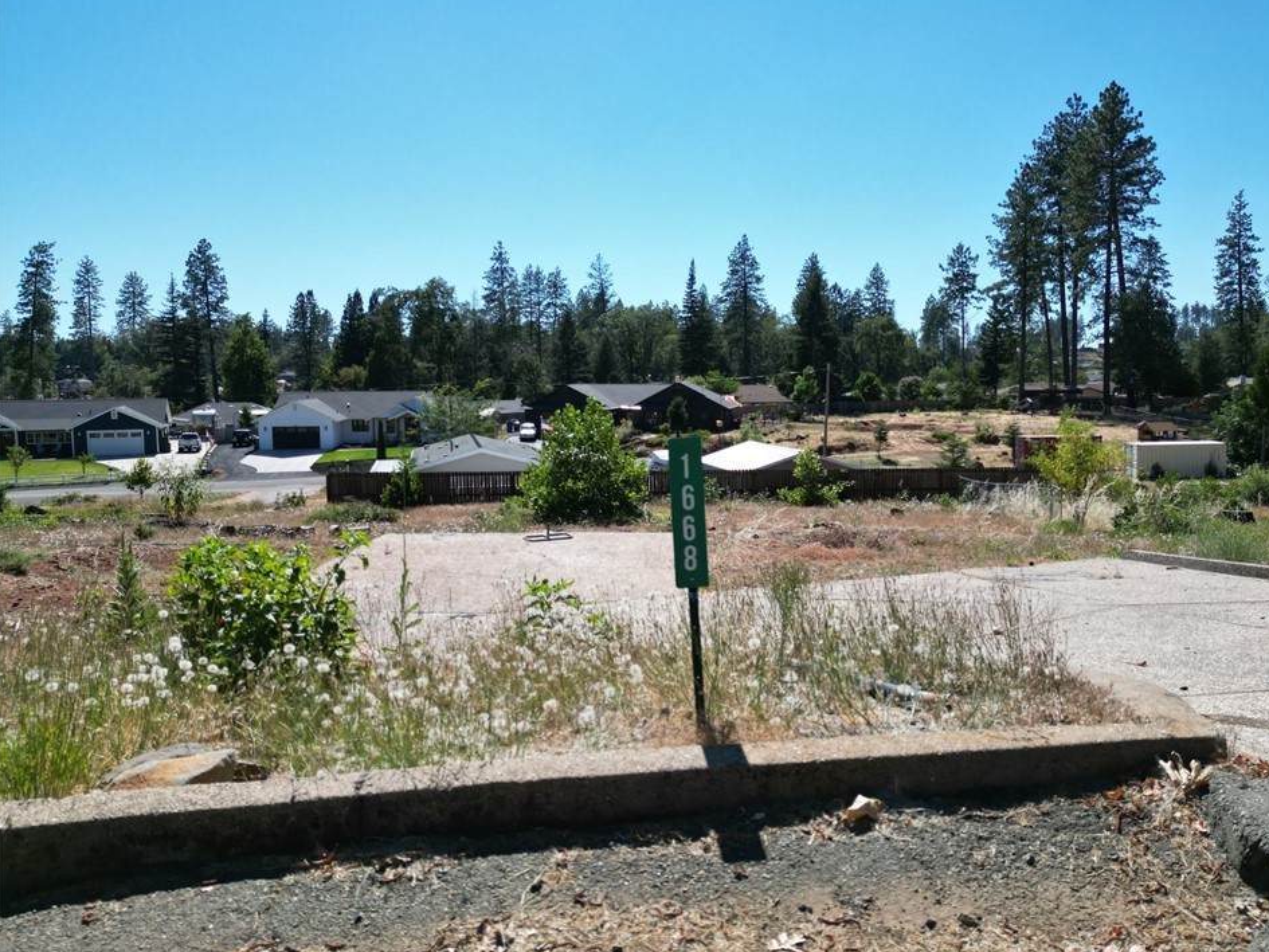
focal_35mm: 26
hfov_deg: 67.2
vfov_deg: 53.1
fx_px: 953
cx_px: 684
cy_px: 461
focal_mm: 6.72
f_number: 1.7
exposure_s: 1/3000
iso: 130
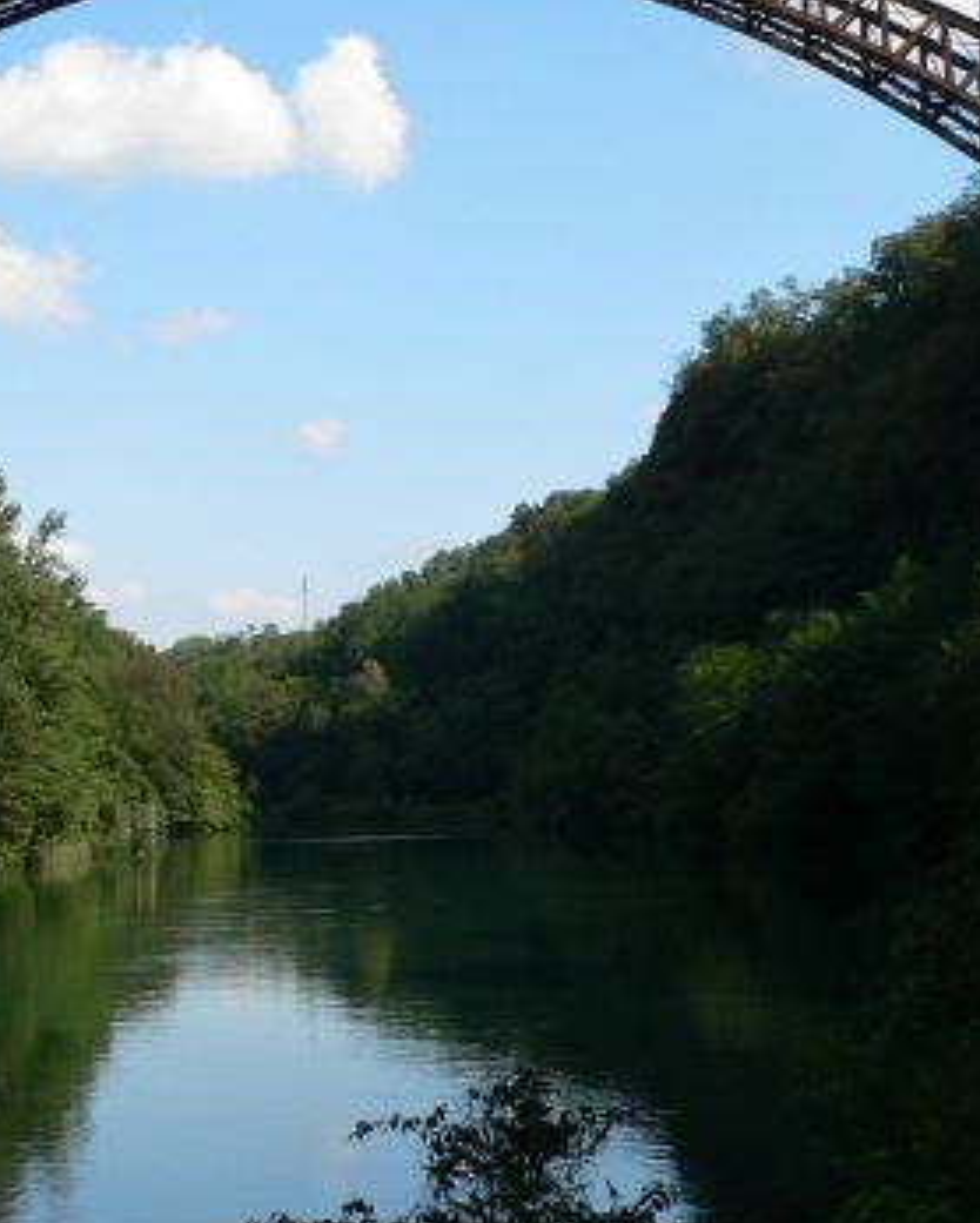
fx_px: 2934
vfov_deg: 23.4
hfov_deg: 18.7
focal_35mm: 81
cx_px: 152
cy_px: 349
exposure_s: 1/500
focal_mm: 6
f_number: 4
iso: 80
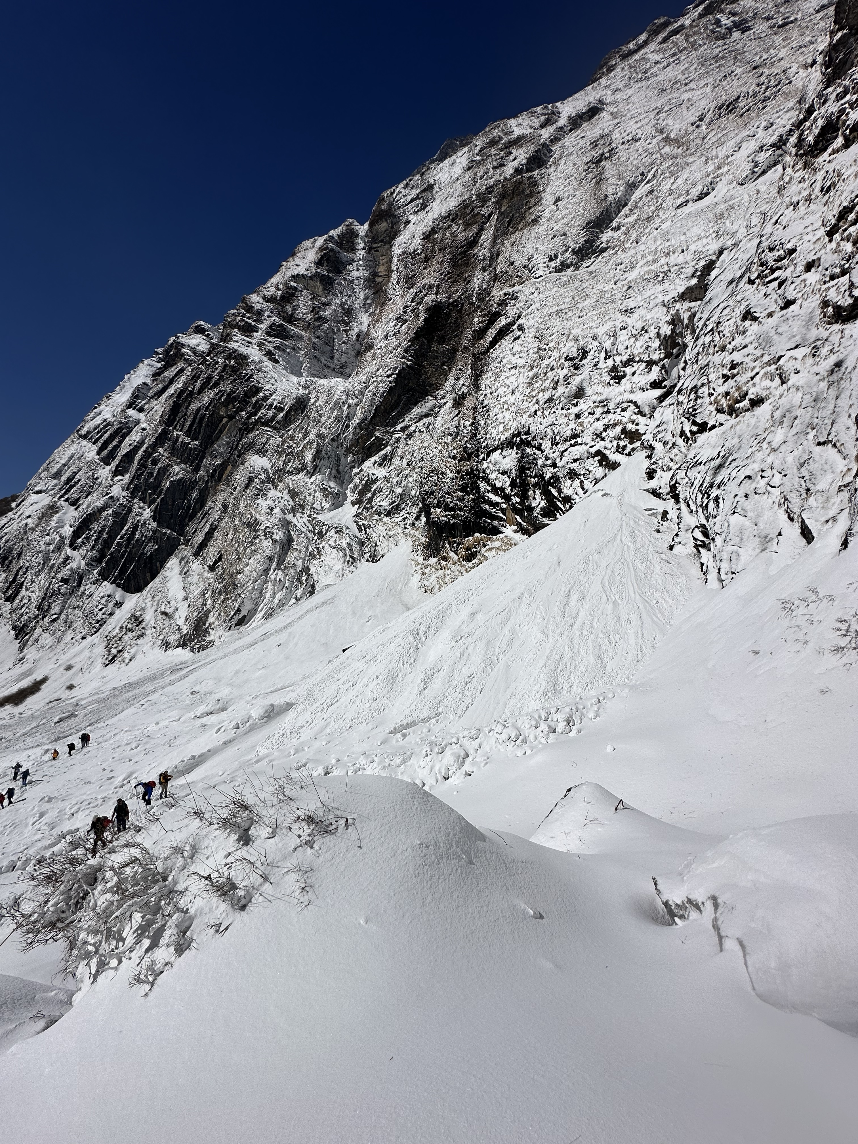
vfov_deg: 102.1
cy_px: 572
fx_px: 463
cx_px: 429
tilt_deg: +8.6
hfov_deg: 85.7
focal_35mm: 14
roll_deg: +1.6
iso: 32
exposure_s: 1/9804
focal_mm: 2.22
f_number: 2.2
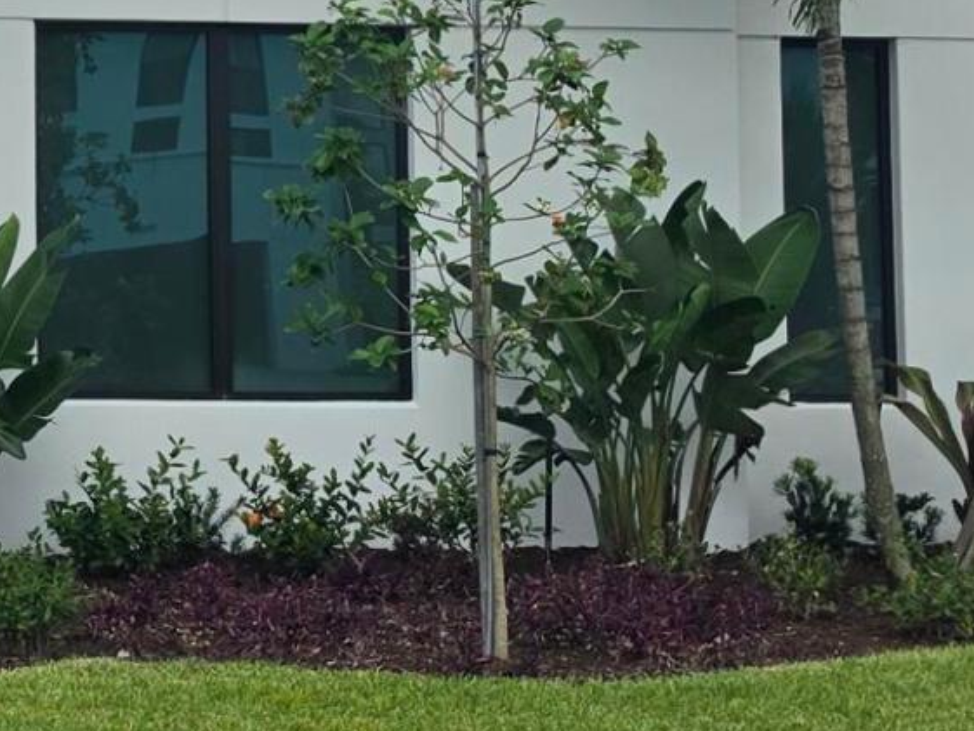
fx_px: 3321
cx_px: -453
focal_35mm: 118
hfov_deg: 15.5
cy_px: 87
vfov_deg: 12.5
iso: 64
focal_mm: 6.5
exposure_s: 1/7939
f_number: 1.4
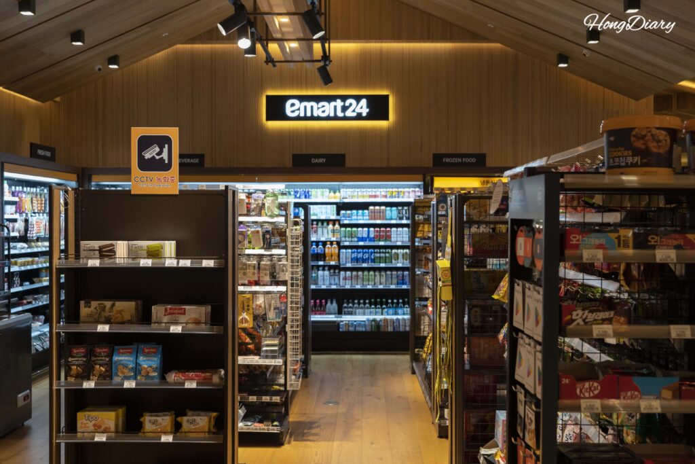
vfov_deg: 32.6
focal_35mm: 41
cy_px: 232
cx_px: 348
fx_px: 792
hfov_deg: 47.4
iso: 3200
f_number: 5
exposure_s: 1/160
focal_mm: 41
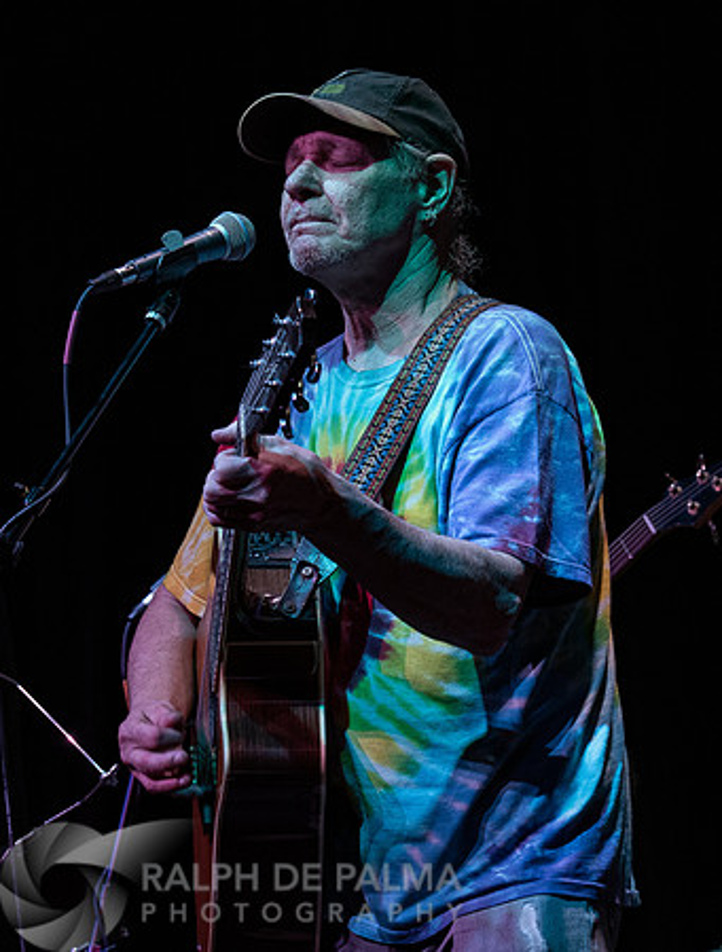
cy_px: 527
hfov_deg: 7.9
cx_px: 372
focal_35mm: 189
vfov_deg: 10.4
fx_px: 5216
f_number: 5.6
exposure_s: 1/160
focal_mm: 90
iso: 2000
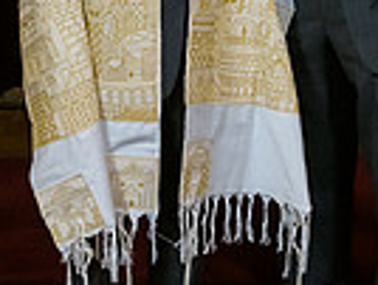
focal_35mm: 153
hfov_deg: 12.9
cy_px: -191
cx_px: 240
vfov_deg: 9.4
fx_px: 1674
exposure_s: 1/125
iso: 1600
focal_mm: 34
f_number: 5.6
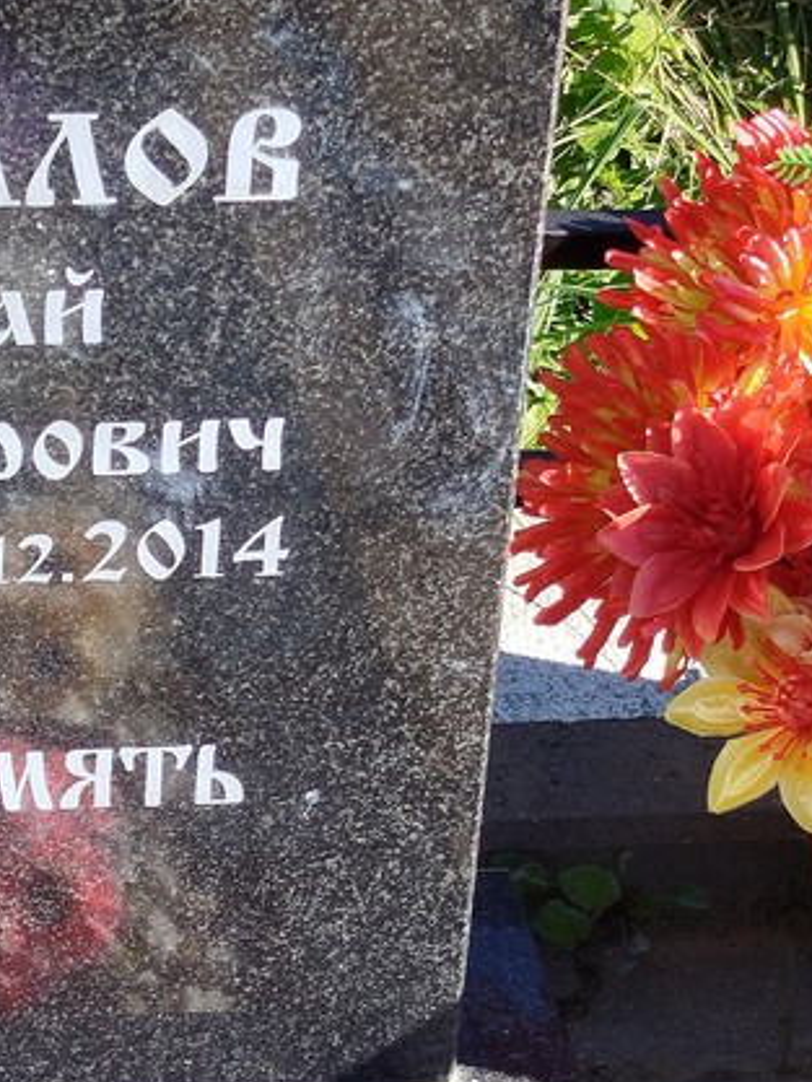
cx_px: 31
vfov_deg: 40.9
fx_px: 1438
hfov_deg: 29.7
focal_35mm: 46
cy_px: 397
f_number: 1.7
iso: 50
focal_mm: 5.31
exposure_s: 1/327
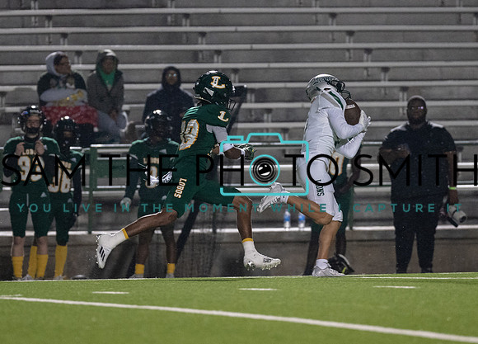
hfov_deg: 4.7
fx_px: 5778
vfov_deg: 3.4
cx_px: 244
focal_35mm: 425
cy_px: 168
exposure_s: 1/1250
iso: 3200
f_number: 2.8
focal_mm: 200
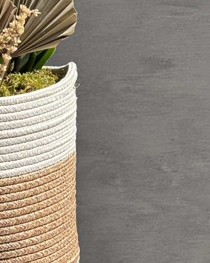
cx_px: -73
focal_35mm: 186
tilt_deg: -3.1
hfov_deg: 8.2
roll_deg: -1.5
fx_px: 1445
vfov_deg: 10.2
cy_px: -57
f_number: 1.6
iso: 32
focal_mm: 5.96
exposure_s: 1/1751
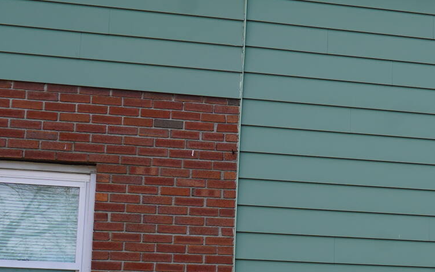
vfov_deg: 13.4
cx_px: 556
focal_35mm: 97
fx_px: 1150
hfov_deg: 19.8
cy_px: 248
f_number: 8
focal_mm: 24
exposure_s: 1/125
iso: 100
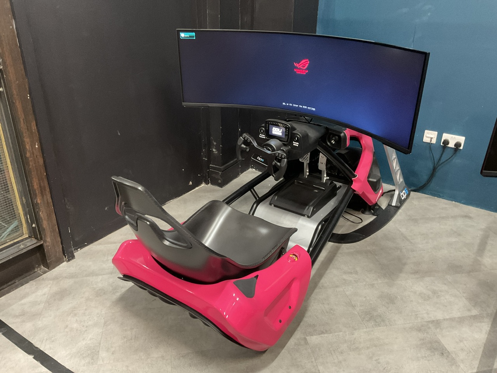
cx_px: 248
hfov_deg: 61.7
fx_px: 416
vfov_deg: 48.2
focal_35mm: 29
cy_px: 186
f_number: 1.8
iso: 320
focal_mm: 3
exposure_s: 1/29
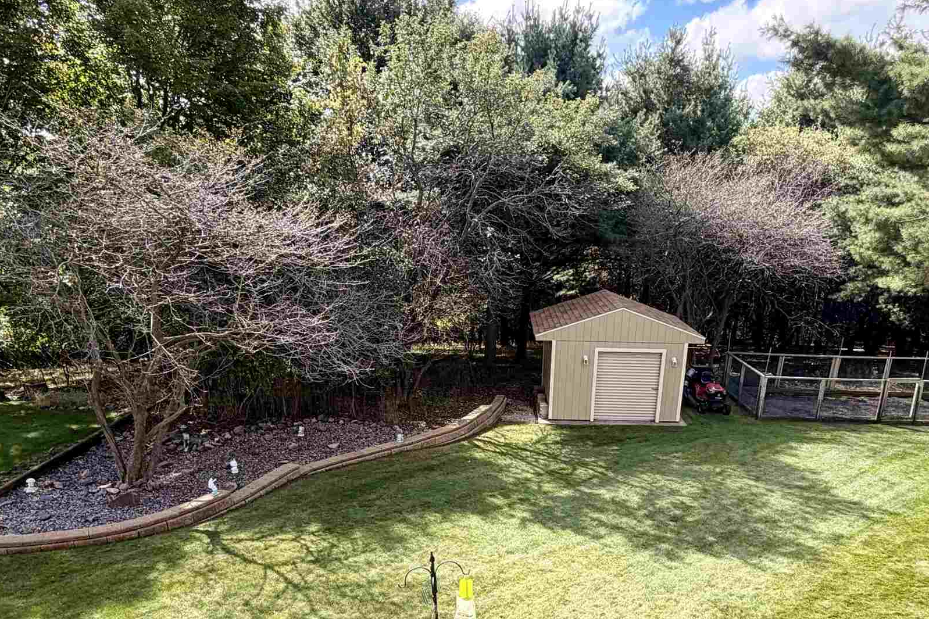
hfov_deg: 65.4
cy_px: 480
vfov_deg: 44.5
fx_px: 722
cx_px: 506
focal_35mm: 28
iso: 64
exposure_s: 1/424
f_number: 2.2
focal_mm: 2.22
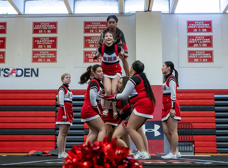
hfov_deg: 25.7
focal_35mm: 76
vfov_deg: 19.1
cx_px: 108
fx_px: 499
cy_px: 53
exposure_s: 1/800
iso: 5000
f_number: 2.8
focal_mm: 42
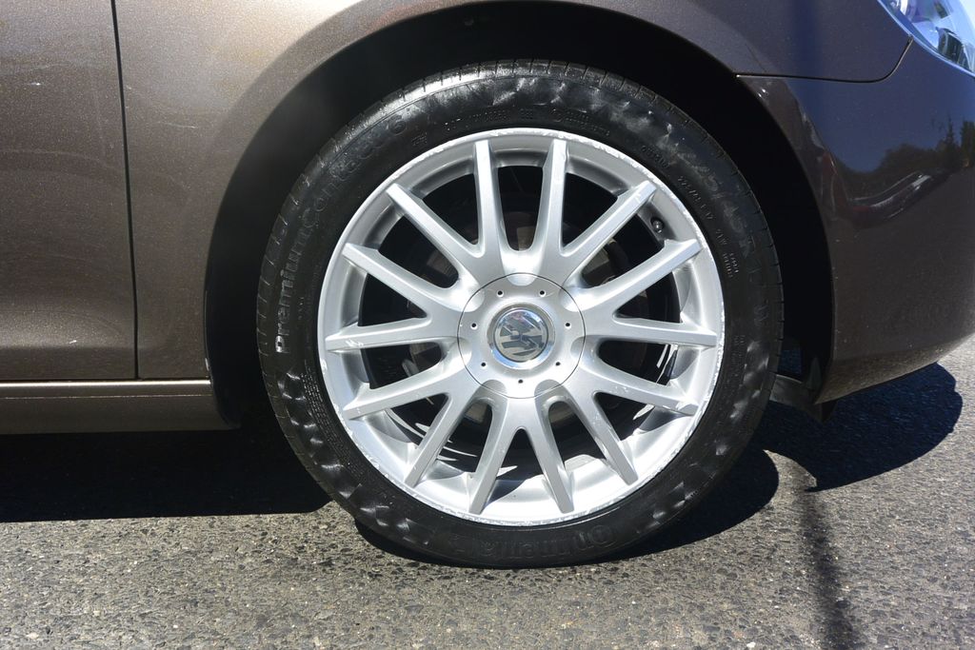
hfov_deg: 63.7
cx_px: 488
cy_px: 325
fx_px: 785
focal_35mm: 29
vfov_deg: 45.0
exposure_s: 1/640
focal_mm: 11
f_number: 4.5
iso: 160
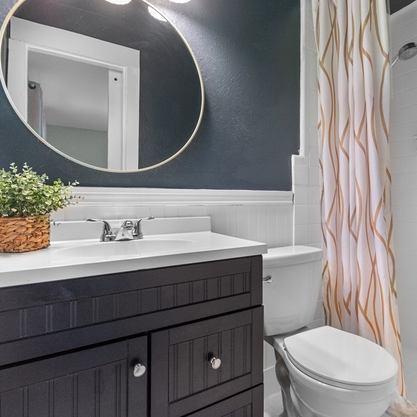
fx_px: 273
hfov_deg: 73.7
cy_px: 208
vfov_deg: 74.8
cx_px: 257
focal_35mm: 20
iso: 800
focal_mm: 10
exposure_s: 1/40
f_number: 4.5
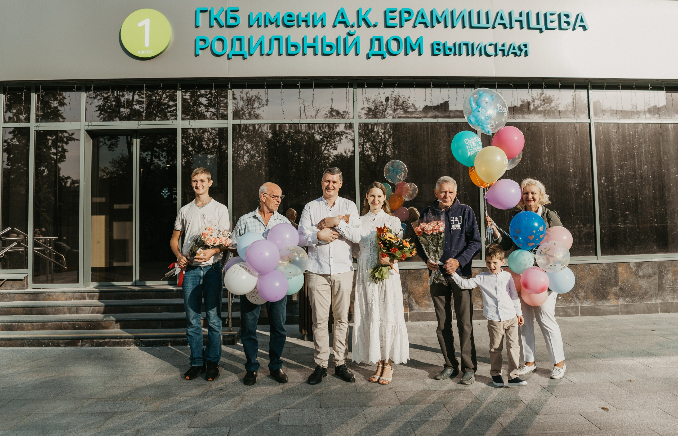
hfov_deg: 69.4
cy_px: 206
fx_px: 490
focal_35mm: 26
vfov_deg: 48.0
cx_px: 338
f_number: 4
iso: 125
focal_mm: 24
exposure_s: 1/800
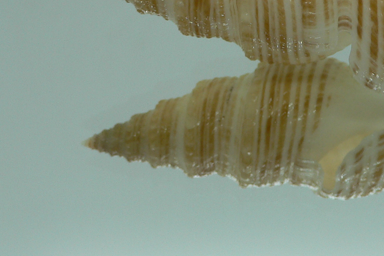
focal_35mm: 70
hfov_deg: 28.3
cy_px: 13
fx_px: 747
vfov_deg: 19.0
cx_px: 304
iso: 80
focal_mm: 4.6
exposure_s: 1/60
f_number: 2.8
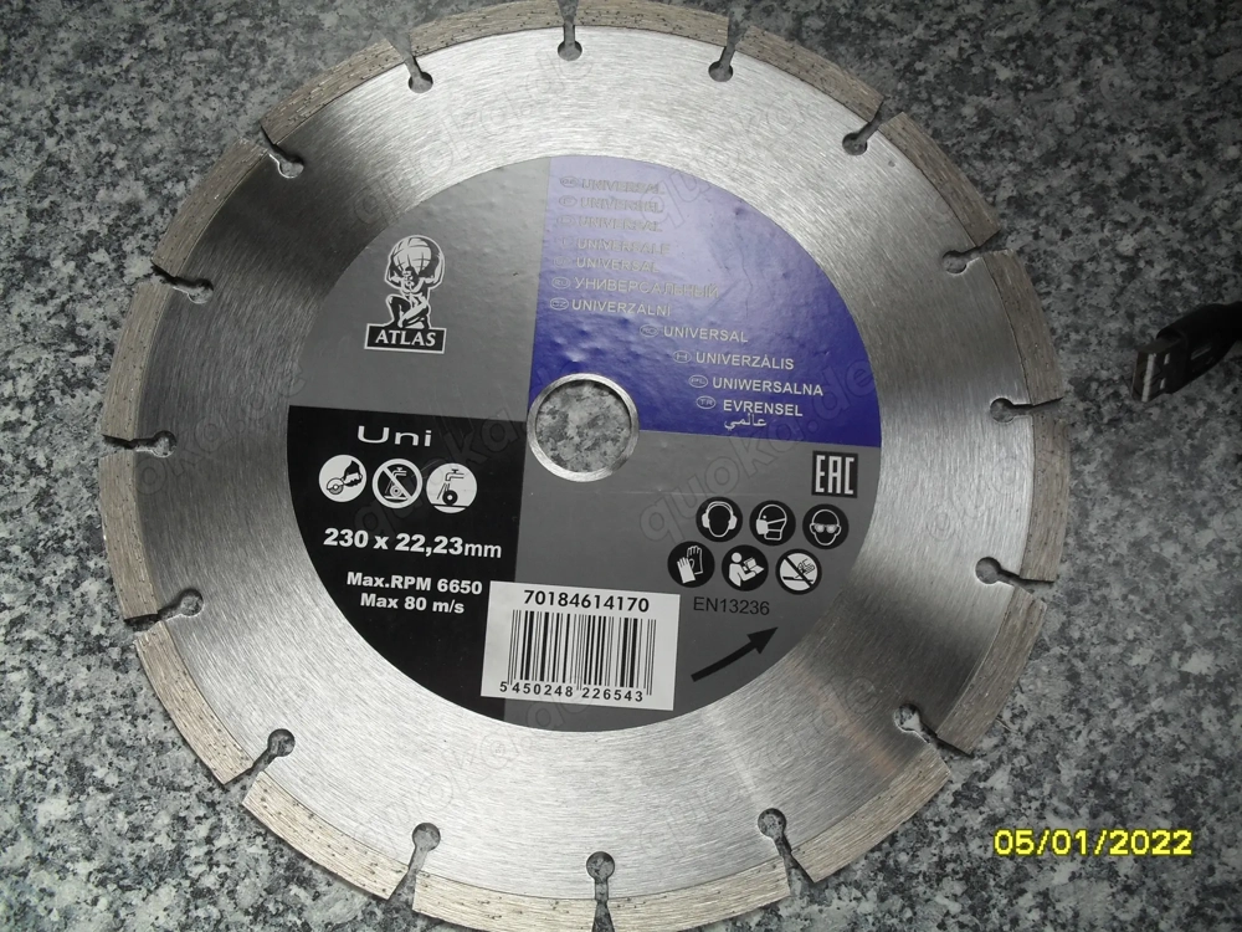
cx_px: 621
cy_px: 466
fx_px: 1256
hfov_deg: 52.6
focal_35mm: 35
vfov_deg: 40.7
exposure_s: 1/125
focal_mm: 6.3
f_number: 3.2
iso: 80
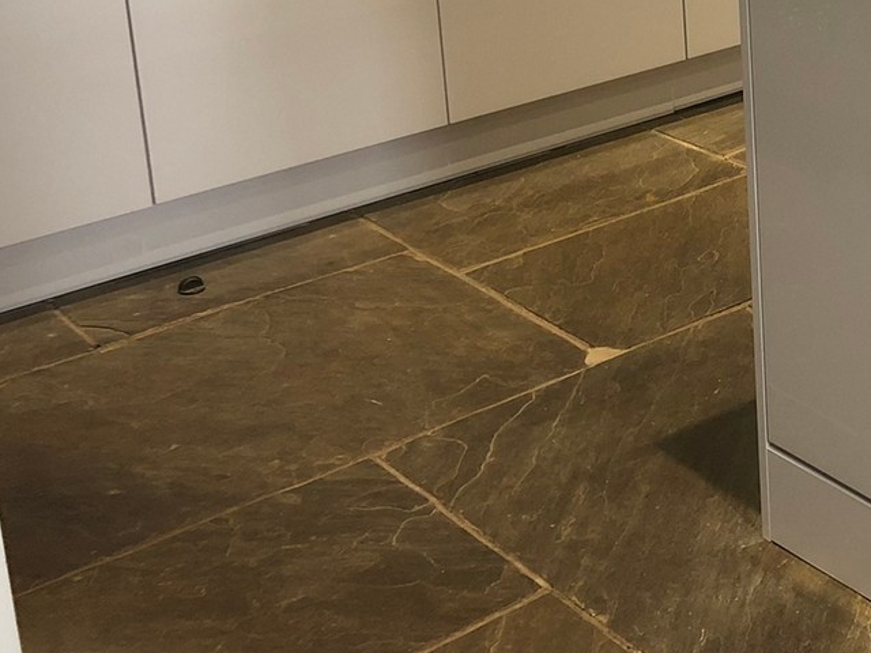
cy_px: -78
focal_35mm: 70
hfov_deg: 26.0
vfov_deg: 20.0
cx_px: 916
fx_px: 1761
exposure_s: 1/17
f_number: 1.8
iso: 40
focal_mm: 4
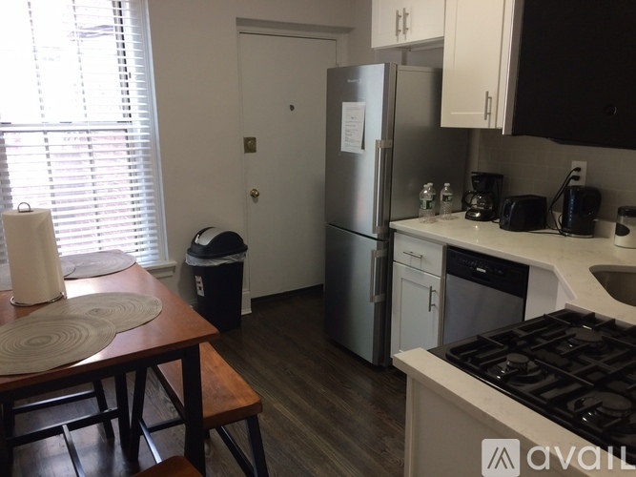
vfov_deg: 48.2
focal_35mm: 29
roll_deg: +0.9
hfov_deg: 61.7
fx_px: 533
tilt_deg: -18.6
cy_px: 238
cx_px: 318
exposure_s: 1/30
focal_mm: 4.15
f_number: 2.2
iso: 80
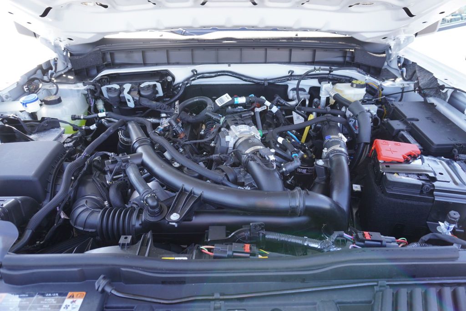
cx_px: 233
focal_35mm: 24
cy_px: 156
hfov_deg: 73.7
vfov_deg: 53.2
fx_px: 311
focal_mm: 16
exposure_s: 1/60
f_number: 4
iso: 160
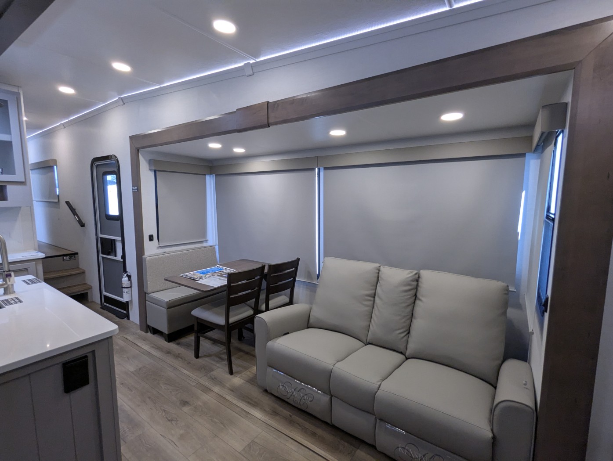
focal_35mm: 16
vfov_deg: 78.2
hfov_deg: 94.4
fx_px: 284
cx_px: 306
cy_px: 230
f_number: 2.2
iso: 283
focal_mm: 2.35
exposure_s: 1/139
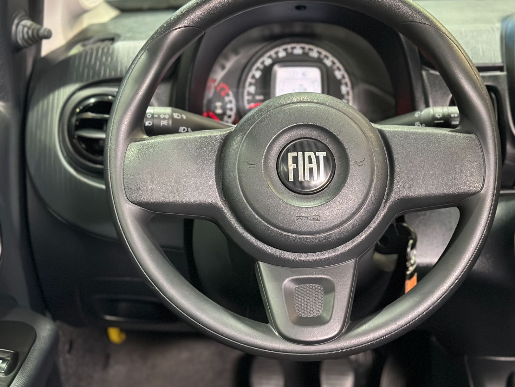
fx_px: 863
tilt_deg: -17.7
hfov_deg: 33.1
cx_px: 308
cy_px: 169
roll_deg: -1.0
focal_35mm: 58
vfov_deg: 25.2
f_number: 1.78
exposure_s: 1/40
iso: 640
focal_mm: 6.86
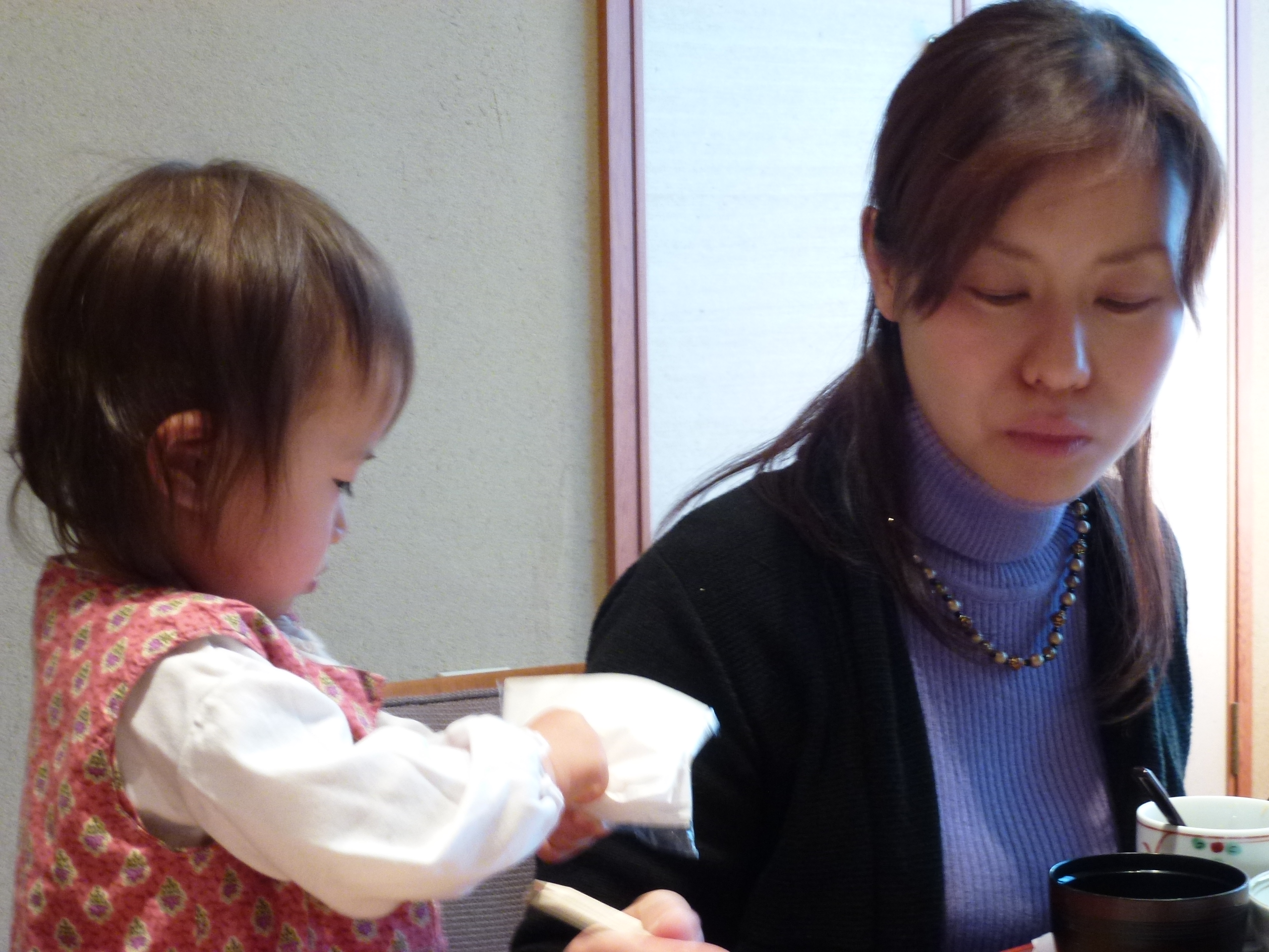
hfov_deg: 29.8
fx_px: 2383
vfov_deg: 22.6
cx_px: 634
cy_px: 476
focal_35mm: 65
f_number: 4.6
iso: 250
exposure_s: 1/4
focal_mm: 11.7
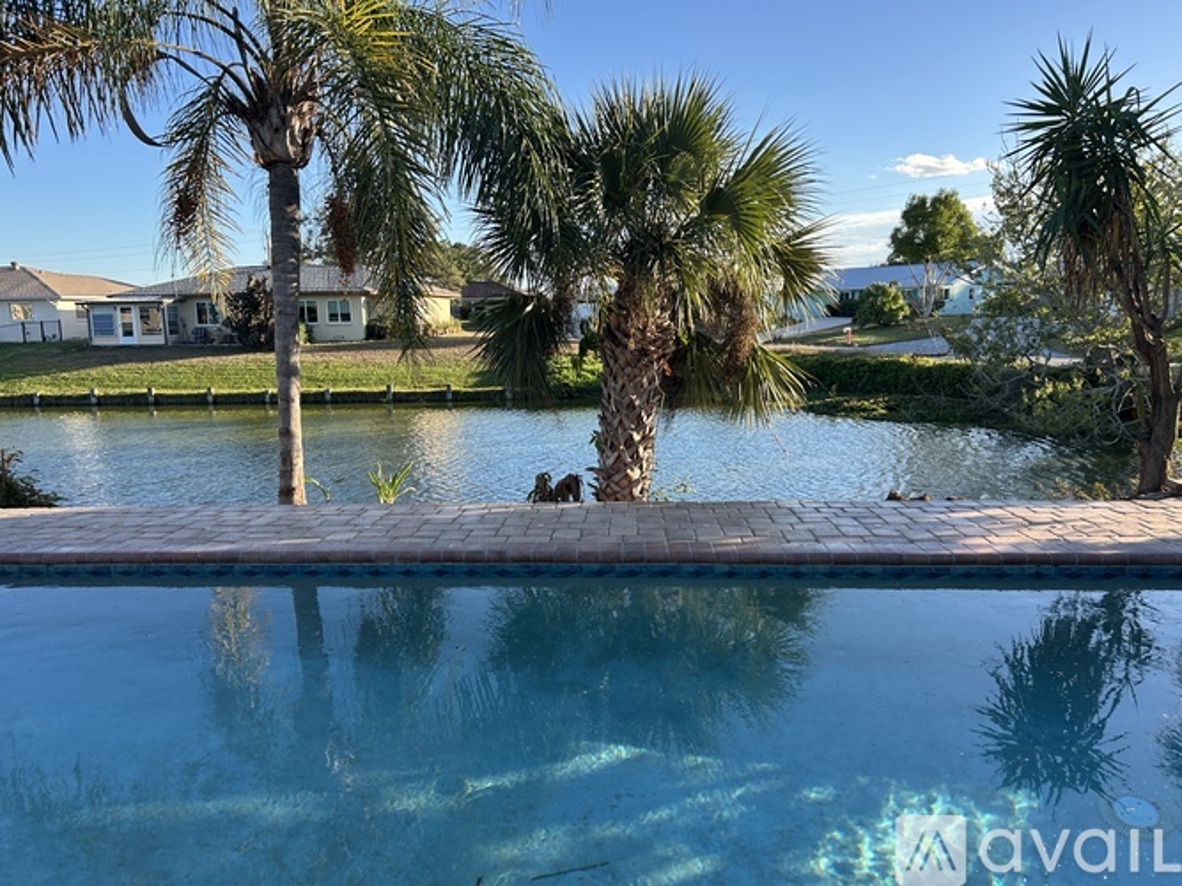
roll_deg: +1.3
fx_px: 888
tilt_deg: -8.0
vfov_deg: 53.0
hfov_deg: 67.3
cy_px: 443
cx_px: 591
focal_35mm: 26
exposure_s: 1/917
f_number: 1.5
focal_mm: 5.7
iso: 50
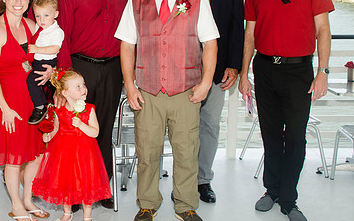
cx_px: 95
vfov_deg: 25.6
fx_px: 482
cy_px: 62
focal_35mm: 50
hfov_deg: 39.4
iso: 100
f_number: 5.6
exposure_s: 1/250
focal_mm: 20
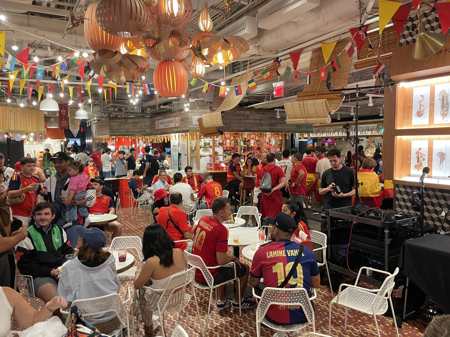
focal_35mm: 26
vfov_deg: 53.1
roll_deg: +0.6
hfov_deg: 67.3
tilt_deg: -3.7
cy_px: 168
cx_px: 225
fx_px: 338
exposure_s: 1/60
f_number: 1.6
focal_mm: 4.2
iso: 320
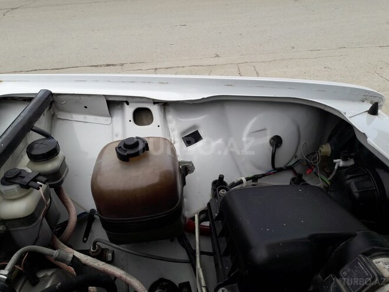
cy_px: 146
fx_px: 315
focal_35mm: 28
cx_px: 194
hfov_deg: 63.4
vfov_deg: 49.7
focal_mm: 3.7
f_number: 1.9
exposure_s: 1/1015
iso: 40
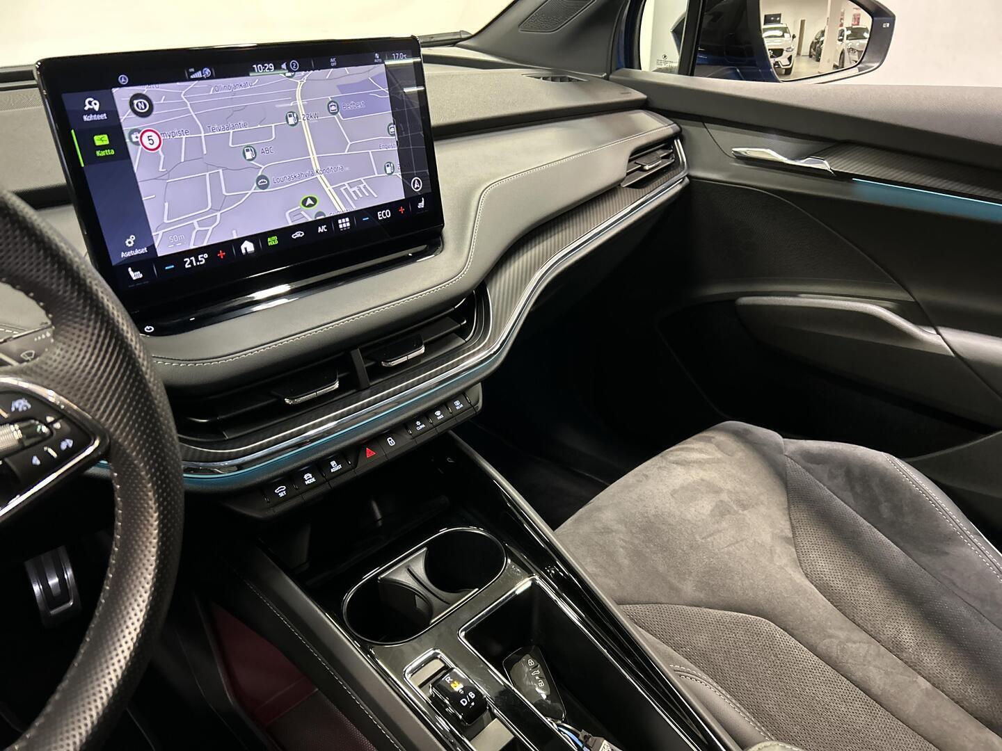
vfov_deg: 53.1
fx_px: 753
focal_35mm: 26
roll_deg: +1.0
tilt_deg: -26.9
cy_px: 376
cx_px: 501
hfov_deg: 67.3
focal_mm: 5.7
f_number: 1.5
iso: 500
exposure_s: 1/33
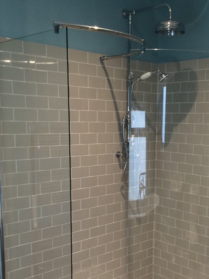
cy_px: 189
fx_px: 371
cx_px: 147
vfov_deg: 40.7
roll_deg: +0.3
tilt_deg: -12.6
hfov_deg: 31.1
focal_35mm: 46
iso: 100
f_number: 2.2
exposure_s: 1/33
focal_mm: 4.15
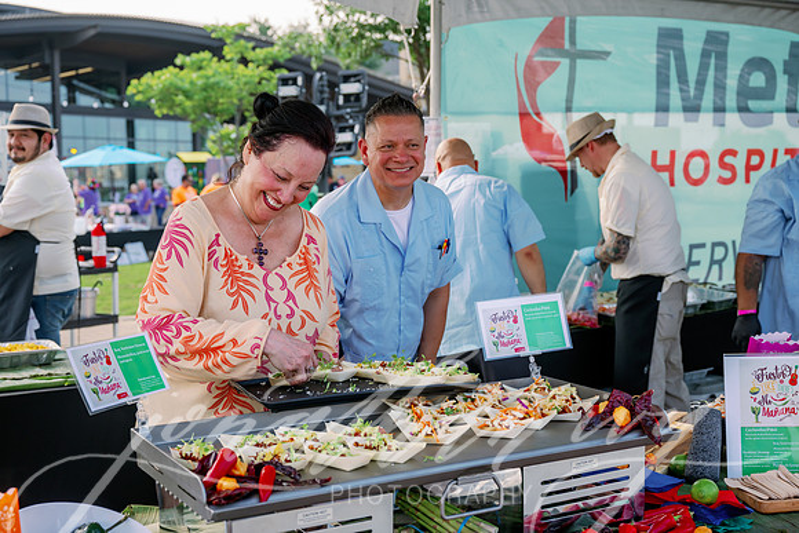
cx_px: 400
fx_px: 1043
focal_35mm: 47
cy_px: 266
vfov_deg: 28.7
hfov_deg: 41.9
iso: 200
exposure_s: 1/500
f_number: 4.5
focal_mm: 47
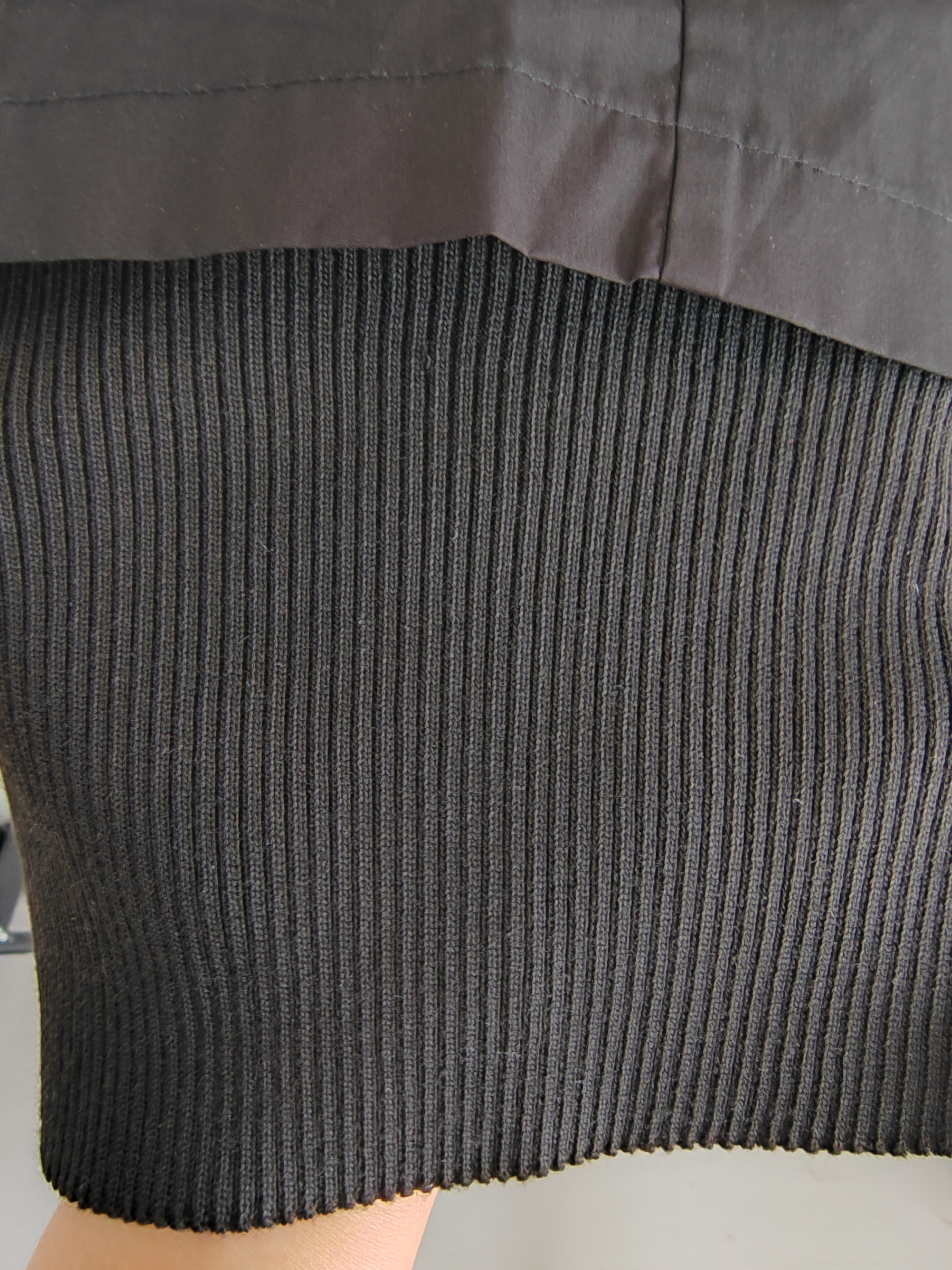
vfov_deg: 65.3
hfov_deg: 51.4
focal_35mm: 27
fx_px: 990
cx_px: 476
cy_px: 635
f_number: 2.2
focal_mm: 2.16
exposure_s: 1/33
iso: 400
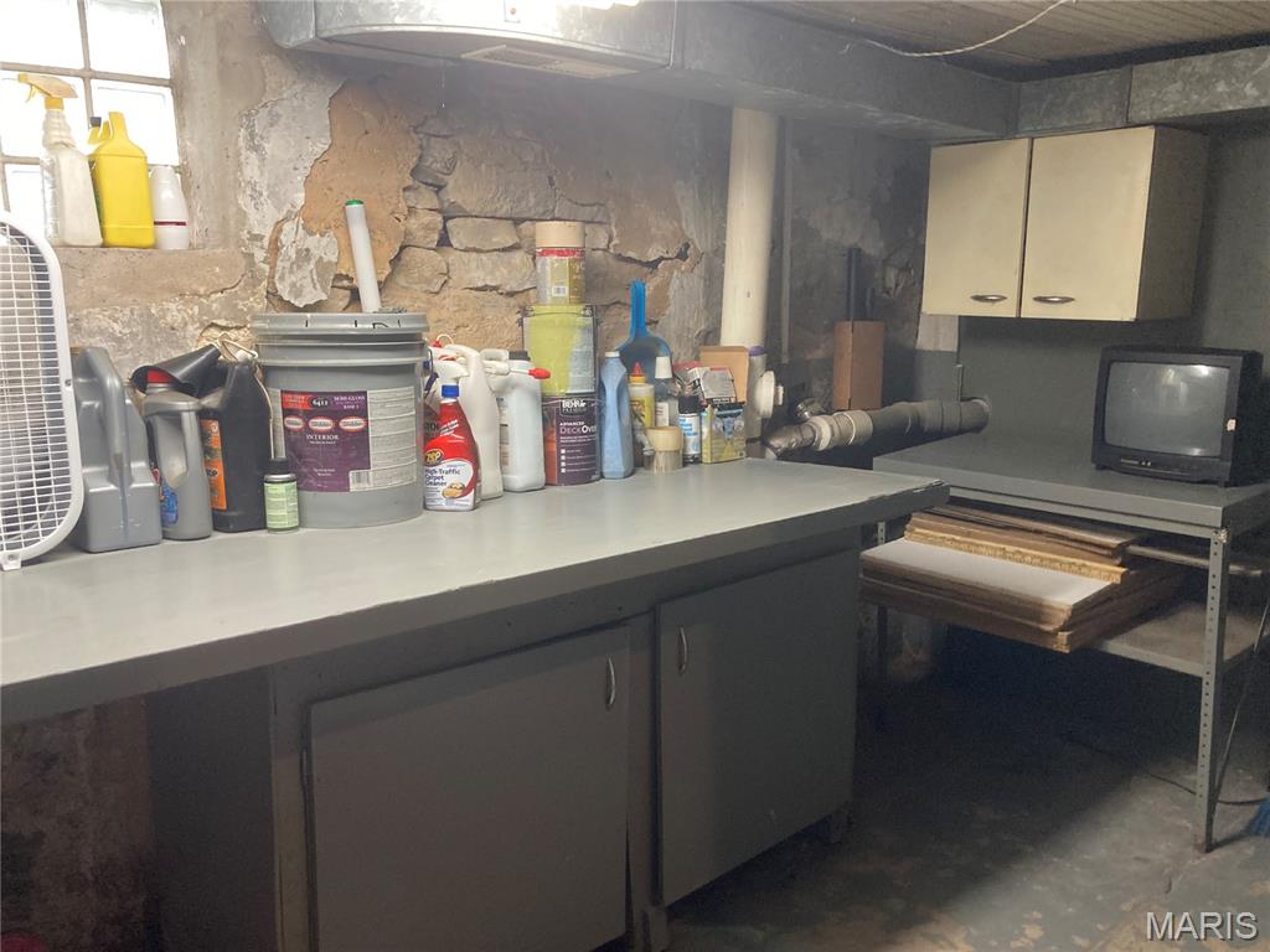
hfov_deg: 63.4
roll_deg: +0.6
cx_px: 635
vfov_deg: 49.7
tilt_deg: -11.5
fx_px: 1027
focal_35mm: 28
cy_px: 476
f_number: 1.8
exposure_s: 1/60
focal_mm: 3.99
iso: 160
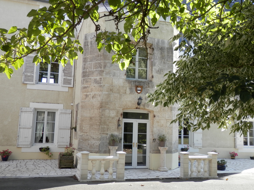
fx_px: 242
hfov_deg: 55.4
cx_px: 127
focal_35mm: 33
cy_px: 95
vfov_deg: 42.9
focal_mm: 6
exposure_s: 1/160
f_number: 3.4
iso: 80
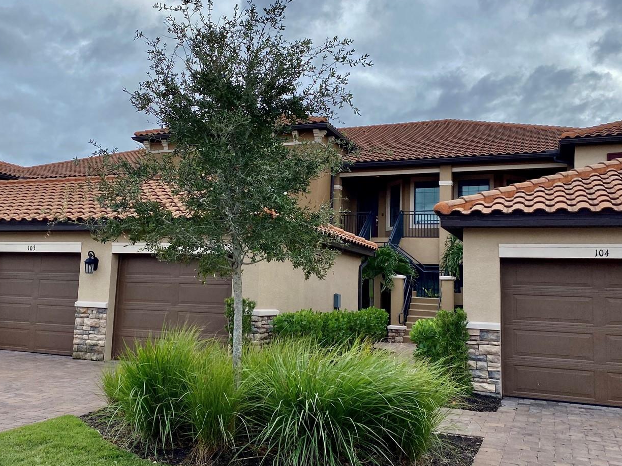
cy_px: 219
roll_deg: -2.3
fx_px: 611
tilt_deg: +7.2
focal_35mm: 34
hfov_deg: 53.8
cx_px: 277
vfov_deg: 41.8
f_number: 1.8
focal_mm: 4.25
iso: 32
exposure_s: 1/1346
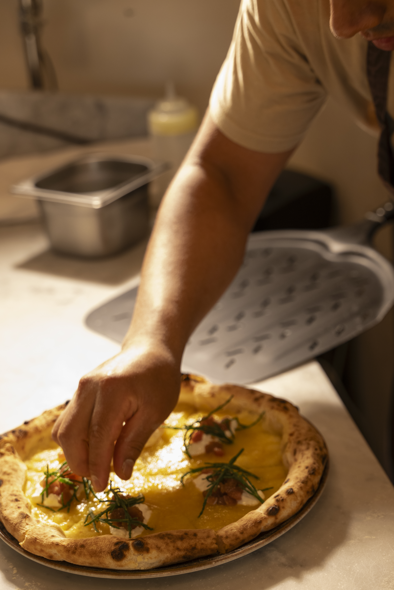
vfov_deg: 29.7
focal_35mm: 68
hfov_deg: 20.0
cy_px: 295
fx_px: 1116
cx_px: 197
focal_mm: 68
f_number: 4
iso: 1600
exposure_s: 1/200
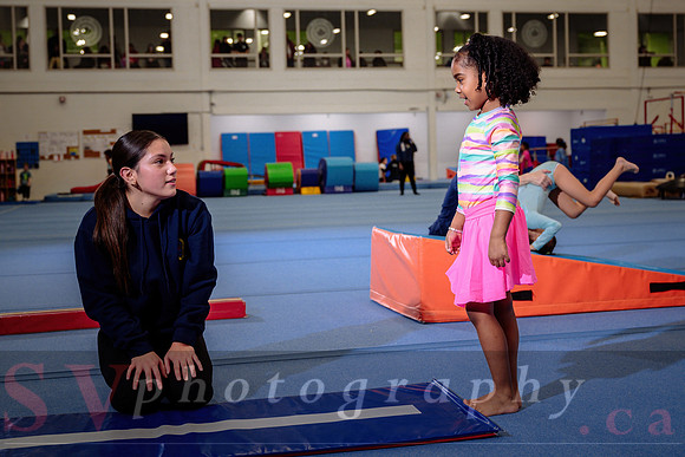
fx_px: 923
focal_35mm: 49
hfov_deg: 40.7
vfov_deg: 27.8
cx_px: 343
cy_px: 194
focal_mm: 40
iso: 800
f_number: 3.5
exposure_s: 1/250
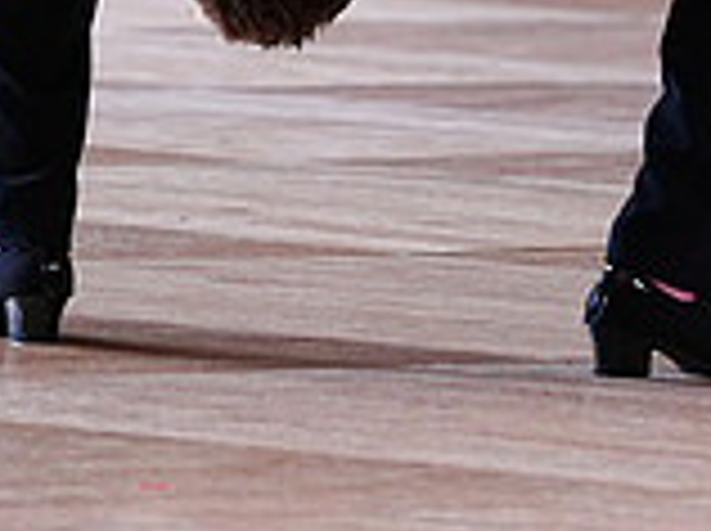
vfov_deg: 2.1
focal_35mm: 708
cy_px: -639
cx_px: 470
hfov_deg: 2.8
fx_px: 14520
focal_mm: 200
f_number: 4
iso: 2500
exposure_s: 1/400
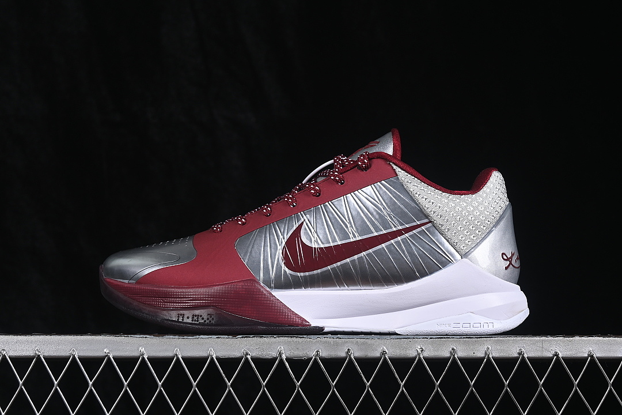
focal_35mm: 75
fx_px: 1296
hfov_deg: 27.0
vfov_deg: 18.2
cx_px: 311
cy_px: 208
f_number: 8
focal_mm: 50
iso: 160
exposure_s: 1/80
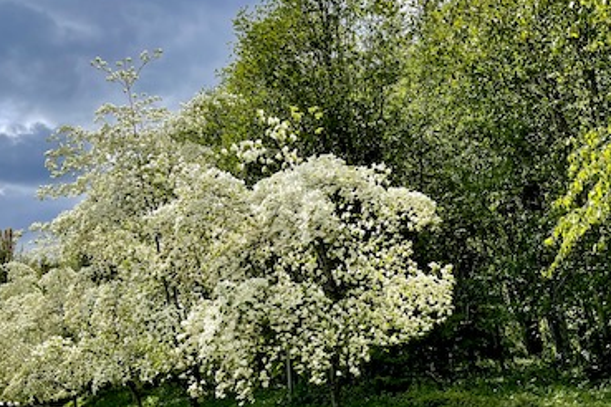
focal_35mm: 44
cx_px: 349
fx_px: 747
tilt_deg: +6.3
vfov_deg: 30.2
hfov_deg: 44.4
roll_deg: +3.7
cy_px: 281
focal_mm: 5.1
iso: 32
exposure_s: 1/3663
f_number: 1.6
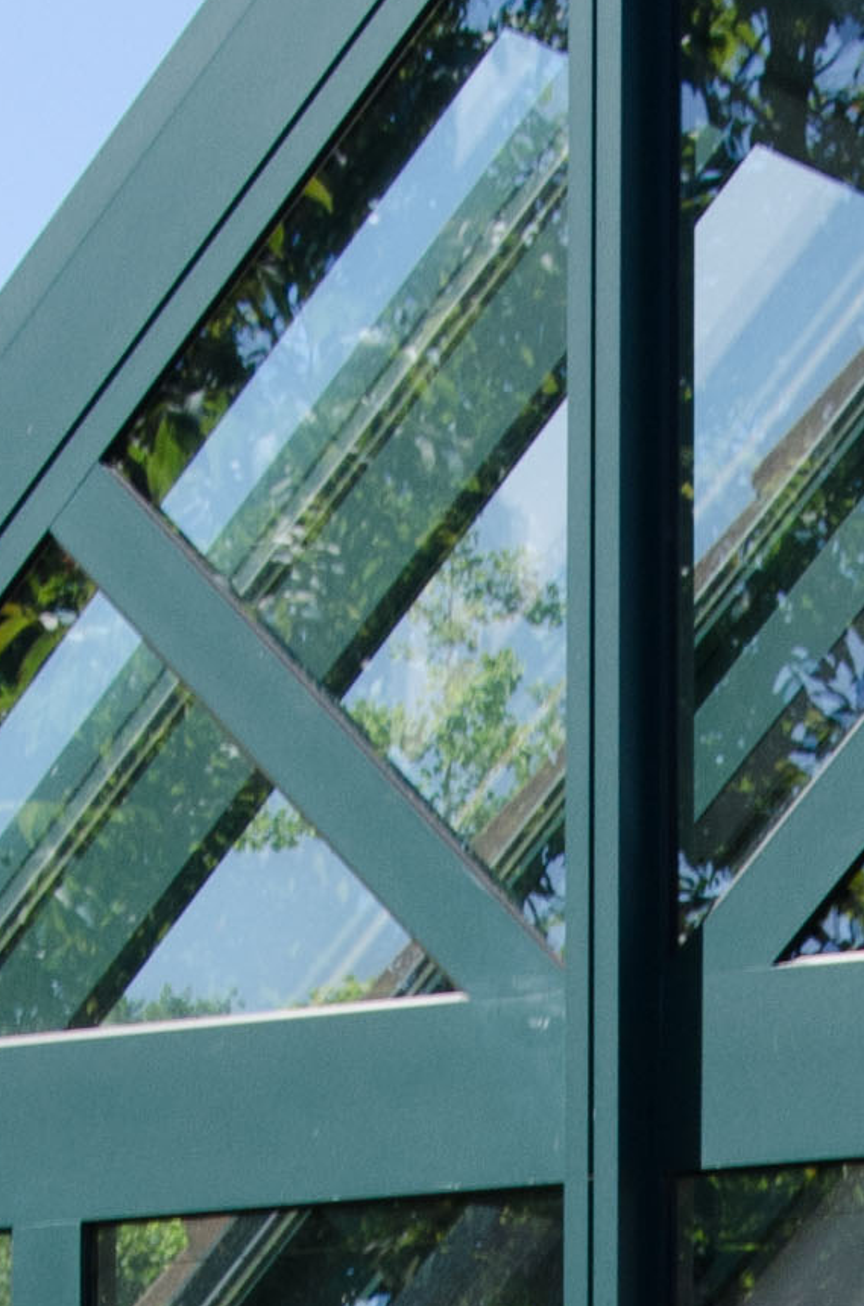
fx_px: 6224
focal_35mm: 172
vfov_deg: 11.3
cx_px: 779
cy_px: 2202
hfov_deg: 7.9
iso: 200
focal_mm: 20
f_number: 8
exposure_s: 1/80
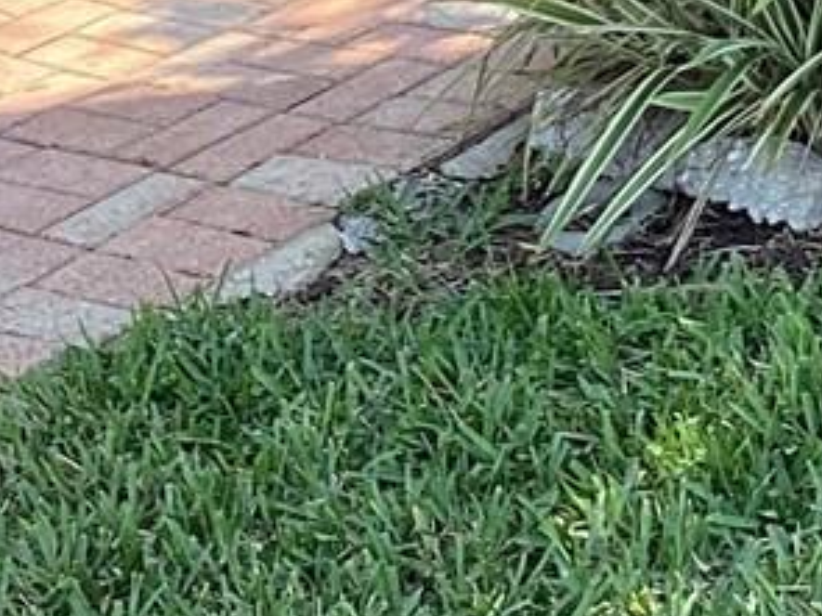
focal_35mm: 168
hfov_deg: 11.7
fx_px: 3988
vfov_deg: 8.4
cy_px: -622
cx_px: 644
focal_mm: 3.3
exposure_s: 1/208
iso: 25
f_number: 2.4
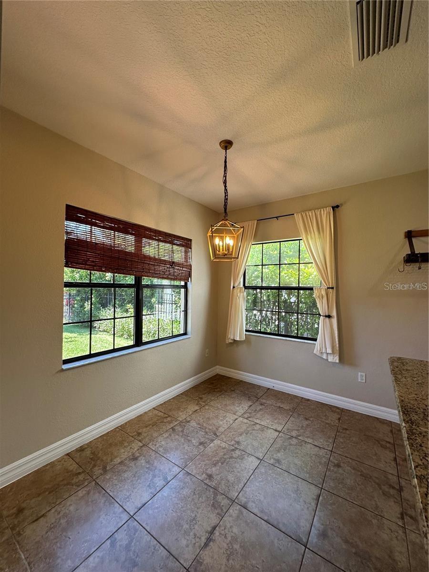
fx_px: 231
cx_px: 214
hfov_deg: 85.7
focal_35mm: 14
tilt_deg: +1.3
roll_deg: -1.5
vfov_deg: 102.1
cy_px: 286
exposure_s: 1/99
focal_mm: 2.22
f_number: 2.2
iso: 100
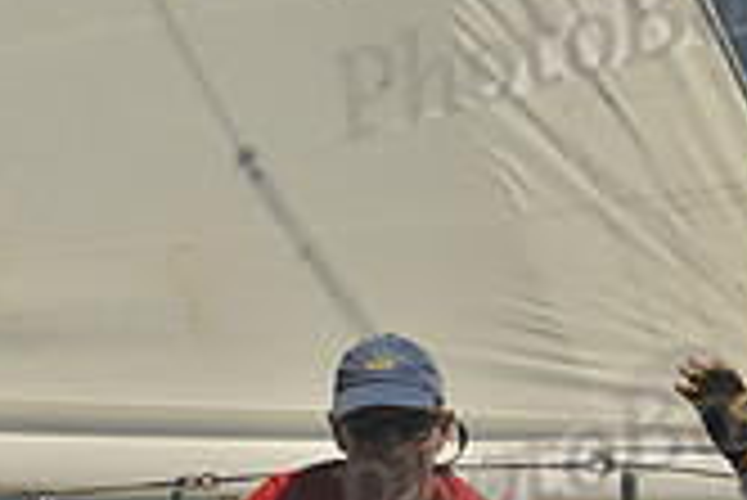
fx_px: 5088
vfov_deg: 5.6
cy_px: 736
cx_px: 104
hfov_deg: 8.4
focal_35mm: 245
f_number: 9
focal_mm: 70
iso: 280
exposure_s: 1/1000
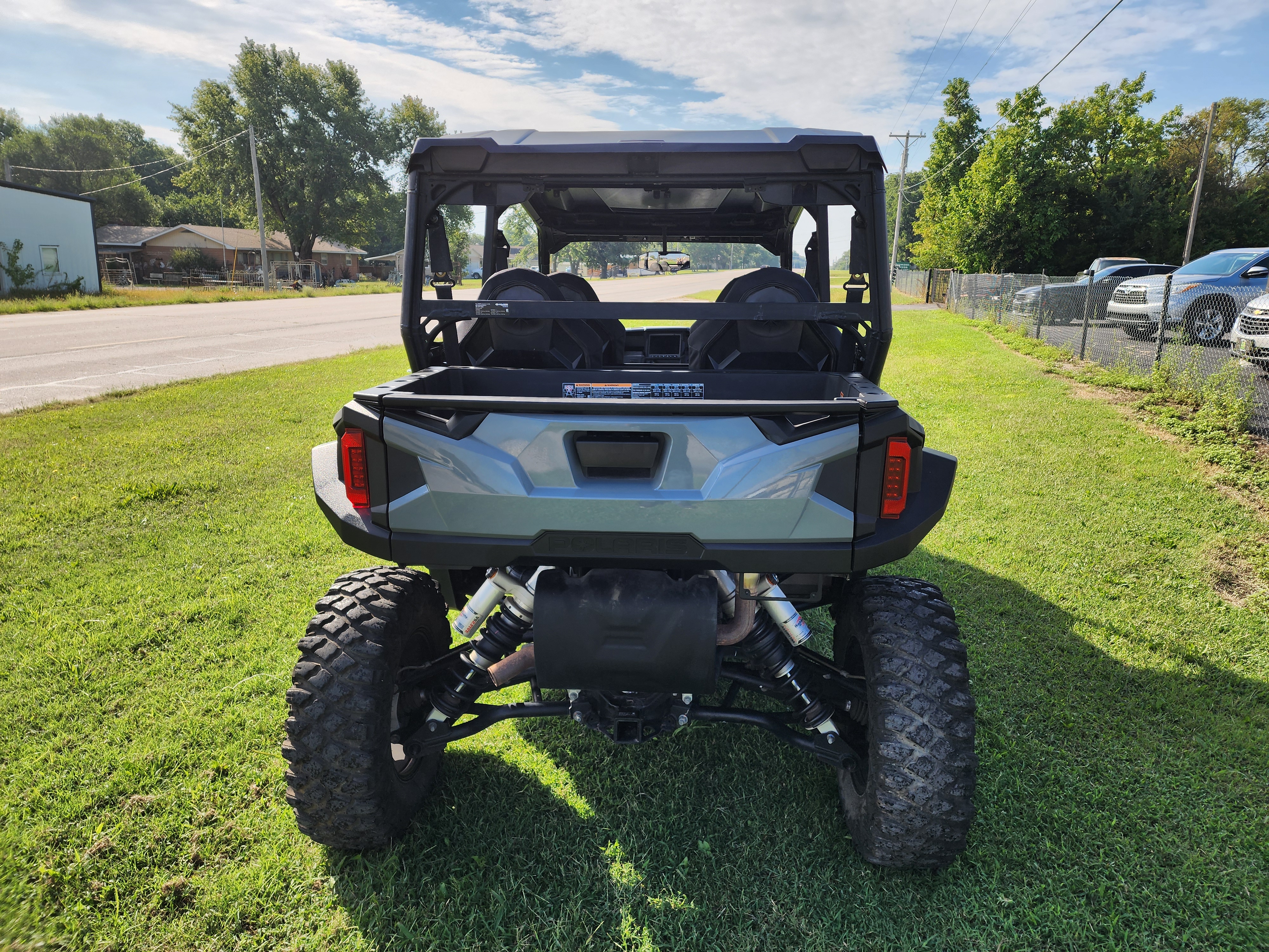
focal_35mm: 23
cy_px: 476
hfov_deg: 73.9
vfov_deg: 58.9
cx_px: 634
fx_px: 843
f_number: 1.8
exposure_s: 1/701
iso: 12
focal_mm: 6.4
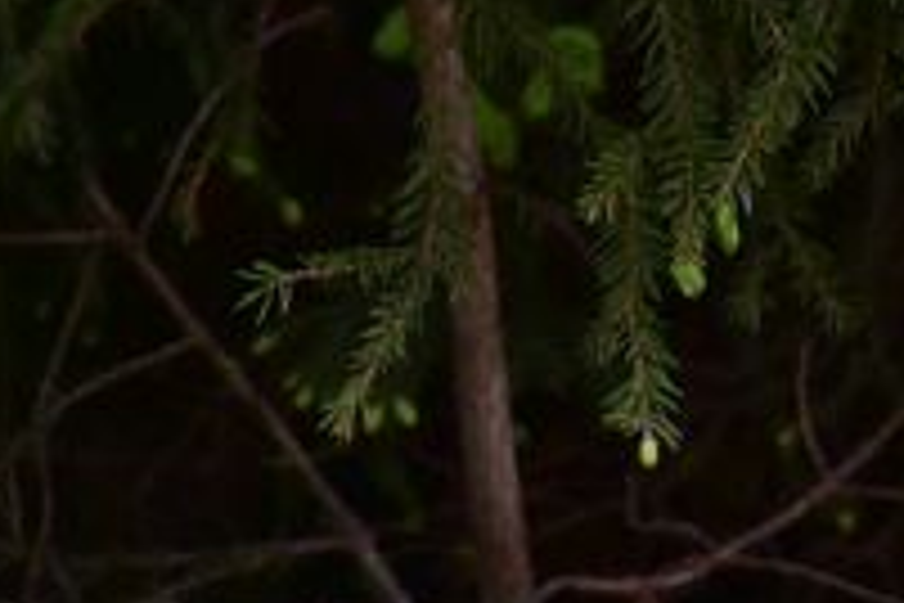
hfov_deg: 6.3
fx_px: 8110
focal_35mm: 323
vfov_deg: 4.2
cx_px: -126
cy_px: 1424
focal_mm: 50
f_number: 11
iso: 320
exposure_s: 1/125
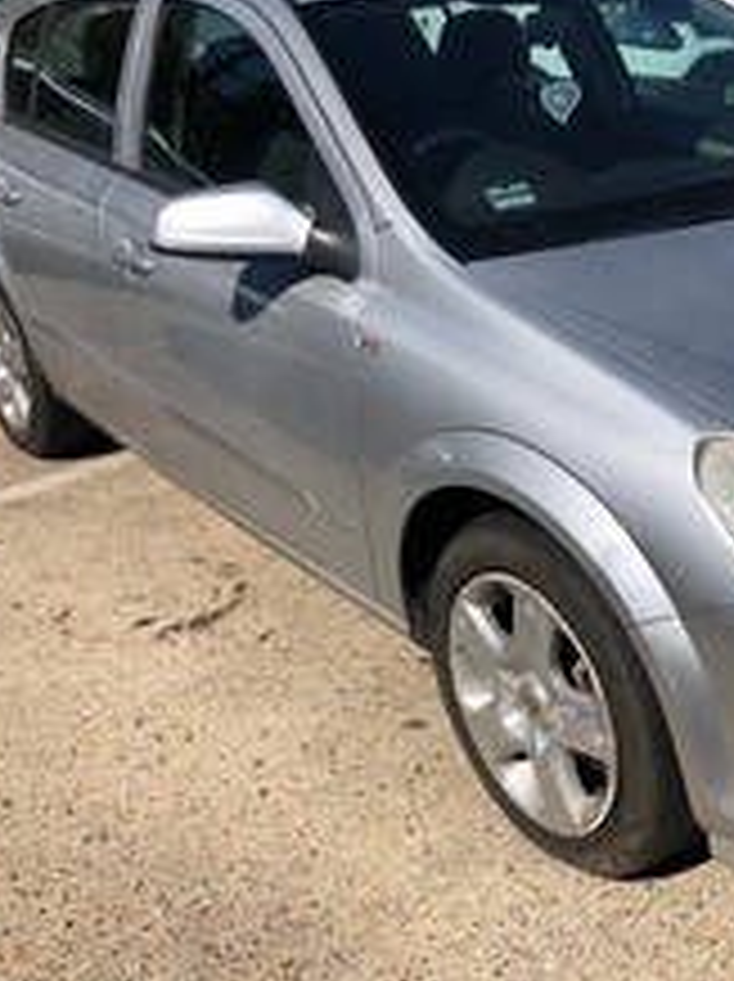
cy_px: 432
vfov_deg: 42.0
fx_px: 1275
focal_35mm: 45
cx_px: 648
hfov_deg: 30.8
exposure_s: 1/3205
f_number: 1.8
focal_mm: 4
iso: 25
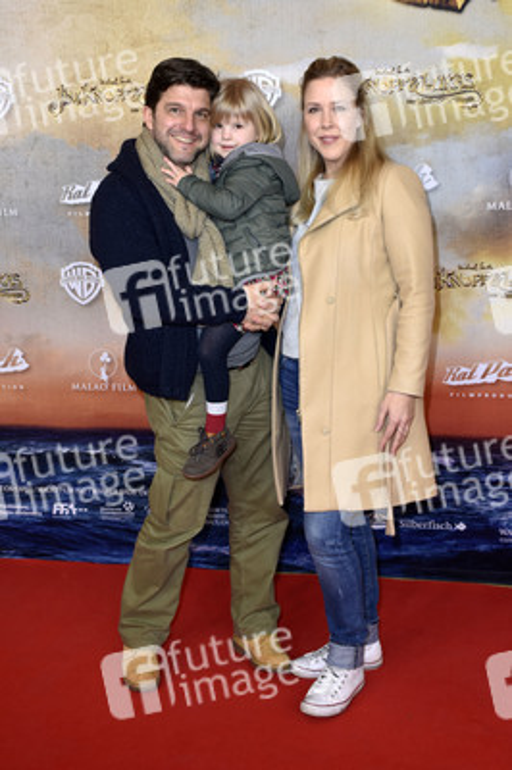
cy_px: 385
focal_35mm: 51
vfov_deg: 38.9
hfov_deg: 26.4
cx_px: 256
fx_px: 1090
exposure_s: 1/100
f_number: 6.3
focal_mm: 34
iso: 640
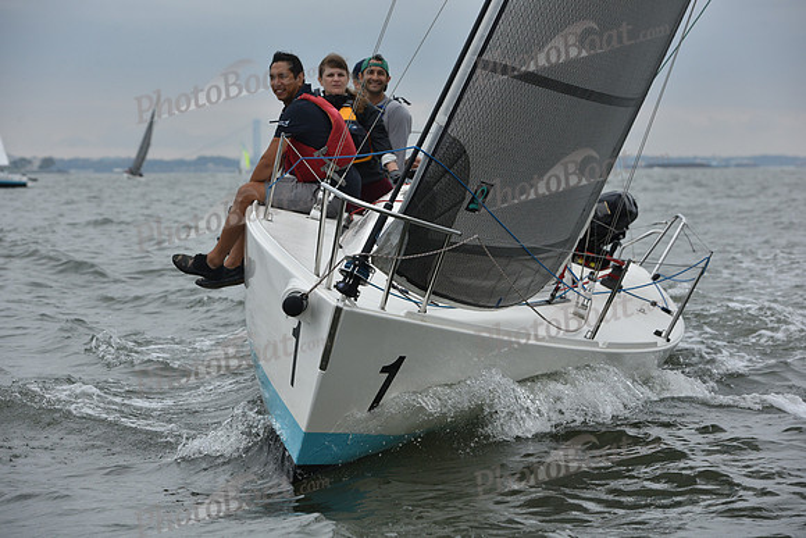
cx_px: 403
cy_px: 269
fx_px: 3023
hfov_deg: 15.2
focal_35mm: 135
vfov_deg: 10.2
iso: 400
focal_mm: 135
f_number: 7.1
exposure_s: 1/800
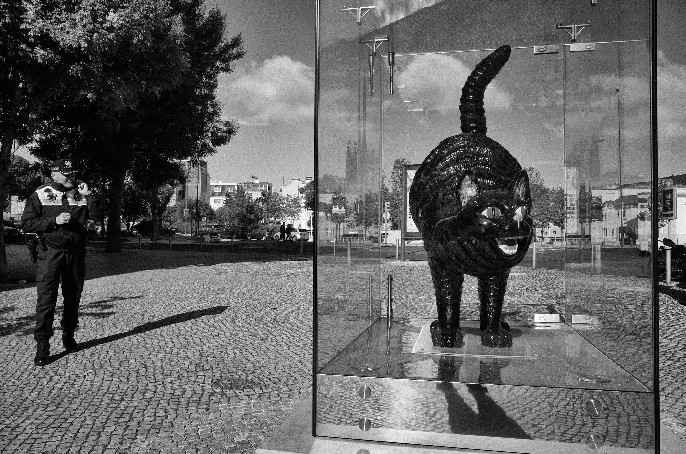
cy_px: 227
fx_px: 532
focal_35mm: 28
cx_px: 343
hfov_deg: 65.6
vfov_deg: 46.2
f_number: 8
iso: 400
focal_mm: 18.3
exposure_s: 1/400
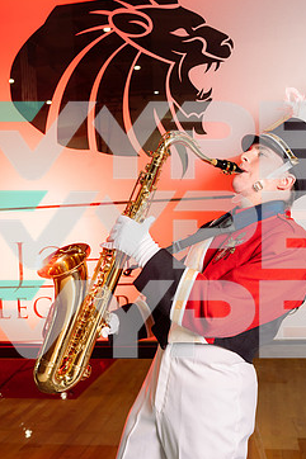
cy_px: 231
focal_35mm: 41
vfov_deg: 47.4
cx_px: 159
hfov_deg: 32.6
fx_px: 523
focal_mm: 33
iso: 250
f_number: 5.6
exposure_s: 1/250
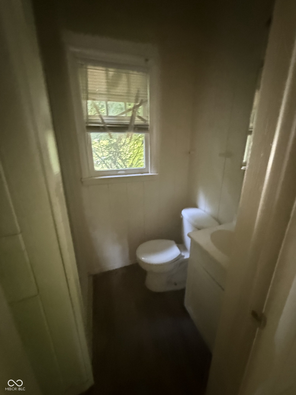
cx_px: 148
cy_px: 198
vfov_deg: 102.1
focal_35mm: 14
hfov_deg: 85.7
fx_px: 160
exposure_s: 1/40
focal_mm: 2.22
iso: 1600
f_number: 2.2
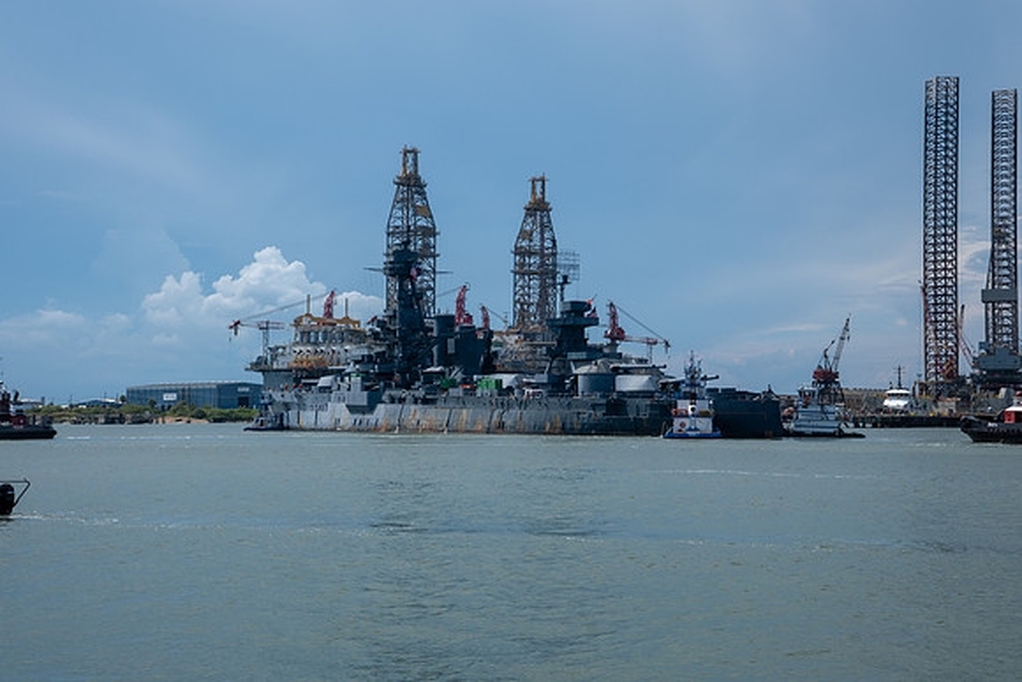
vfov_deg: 25.1
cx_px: 511
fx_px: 1533
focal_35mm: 54
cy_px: 341
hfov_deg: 36.9
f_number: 11
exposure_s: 1/240
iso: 160
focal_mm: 35.8
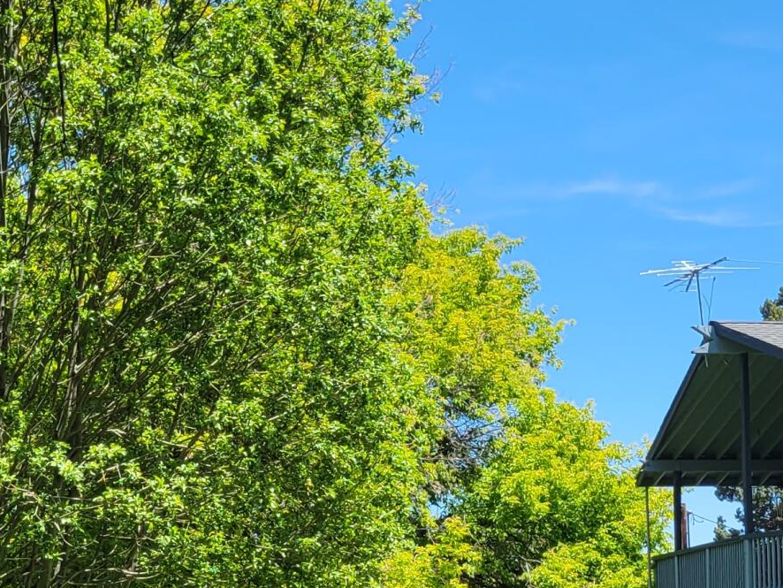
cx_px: 269
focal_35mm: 88
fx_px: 1991
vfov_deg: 16.4
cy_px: 595
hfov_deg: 22.2
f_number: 1.8
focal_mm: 5.4
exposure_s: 1/1248
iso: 40
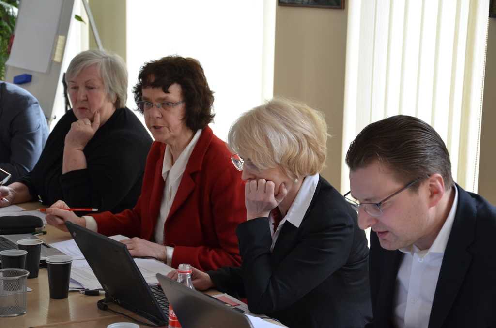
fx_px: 1279
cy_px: 164
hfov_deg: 22.0
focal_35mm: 93
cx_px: 248
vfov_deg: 14.6
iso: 800
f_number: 5.3
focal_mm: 62
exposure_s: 1/40
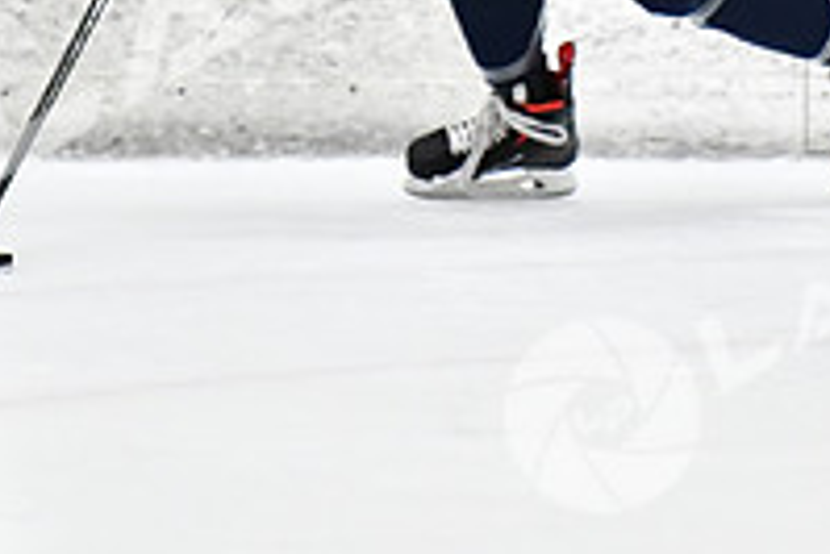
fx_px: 19149
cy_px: -198
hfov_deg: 2.5
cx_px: 496
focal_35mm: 830
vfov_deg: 1.7
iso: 6400
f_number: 2.8
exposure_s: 1/1600
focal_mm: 190
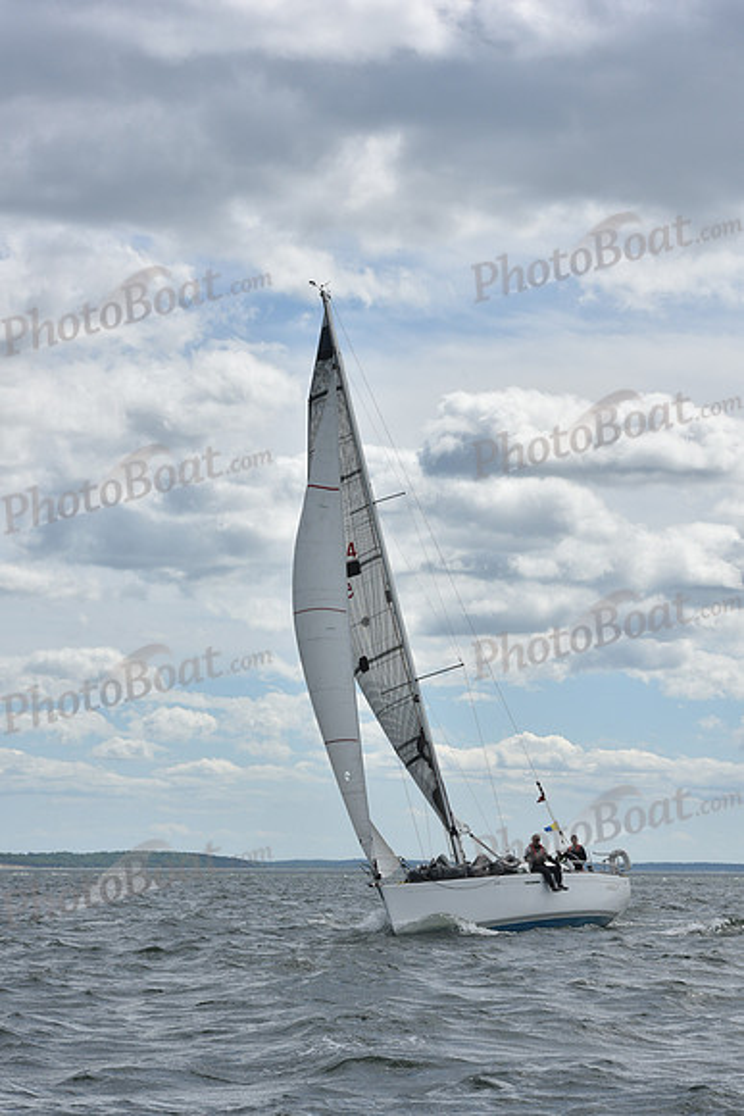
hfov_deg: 14.0
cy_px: 558
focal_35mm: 98
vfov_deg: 20.8
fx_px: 3036
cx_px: 372
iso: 320
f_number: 11
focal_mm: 98
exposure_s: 1/1000
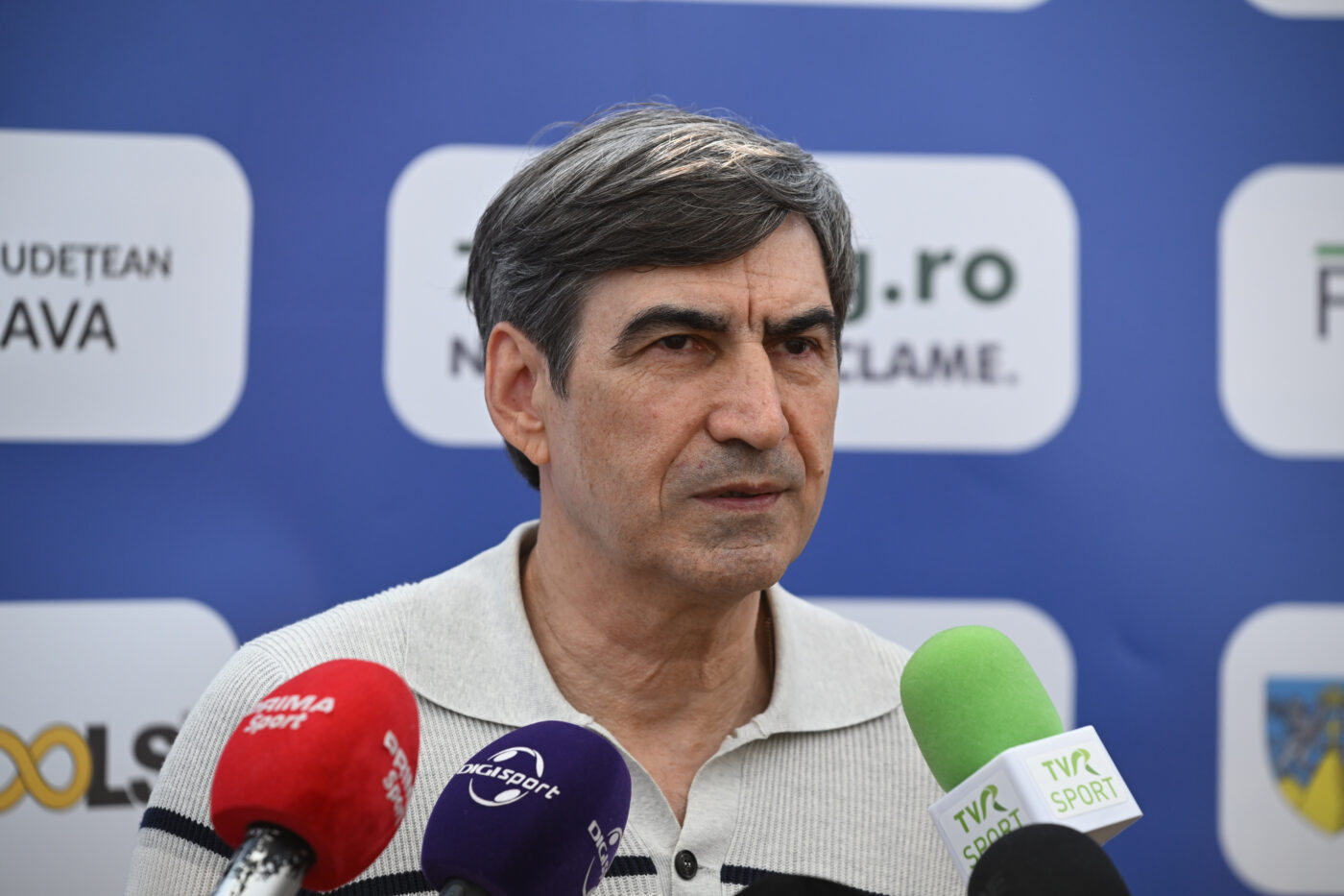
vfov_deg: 6.9
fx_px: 7465
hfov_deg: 10.3
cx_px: 672
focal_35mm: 200
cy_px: 448
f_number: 4.5
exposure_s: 1/2500
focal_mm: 200
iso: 800
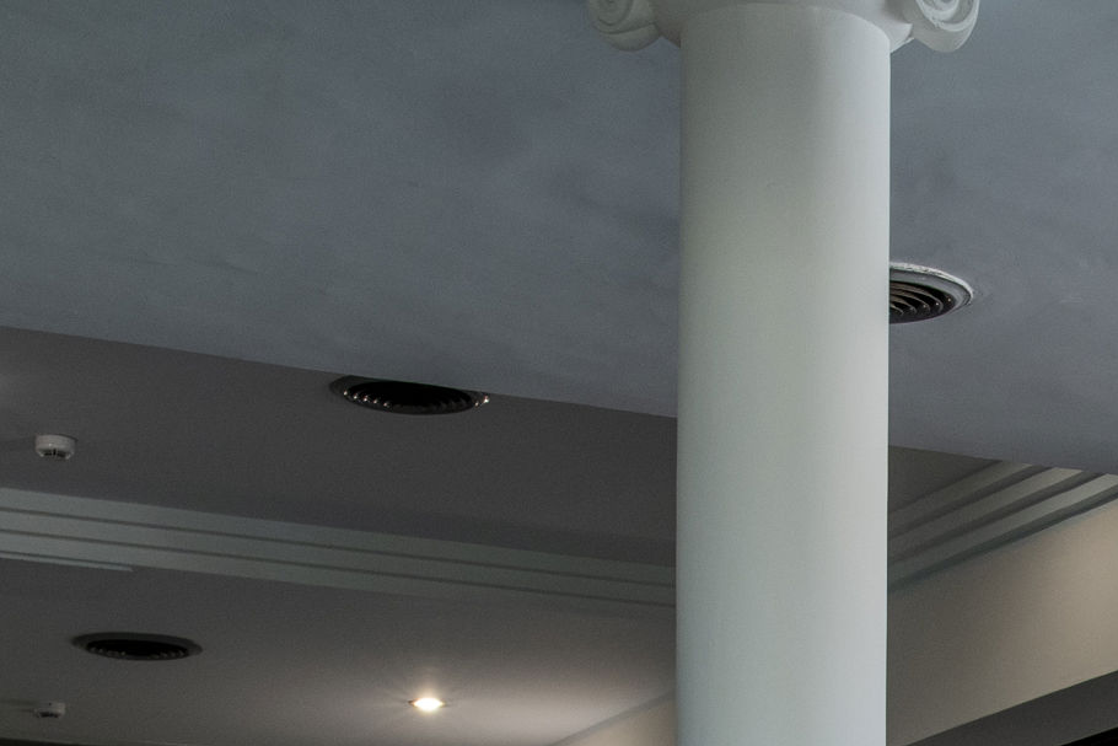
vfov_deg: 10.0
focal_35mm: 127
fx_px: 3944
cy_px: 1494
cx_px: 1405
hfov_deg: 15.4
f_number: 8
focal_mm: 28
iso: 250
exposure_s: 1/25
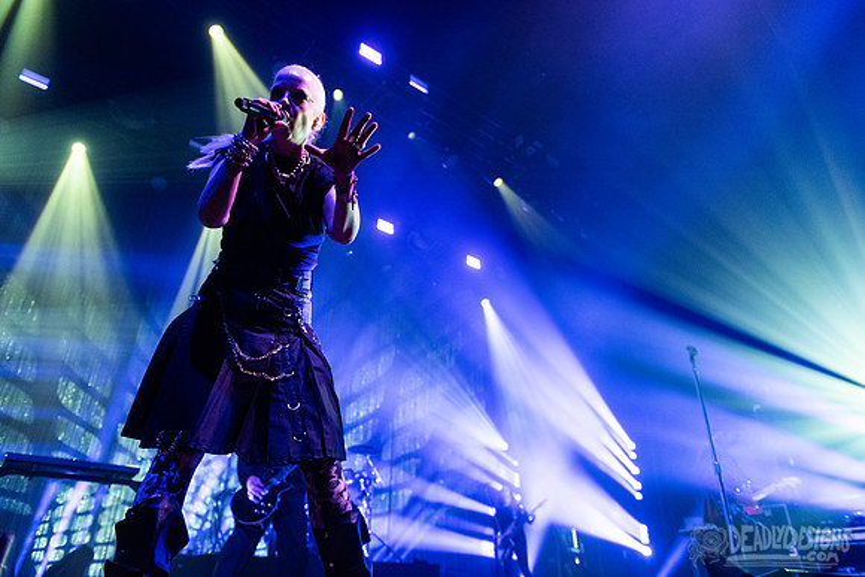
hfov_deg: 73.7
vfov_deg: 53.2
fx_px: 577
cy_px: 288
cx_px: 432
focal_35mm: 24
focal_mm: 24
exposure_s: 1/320
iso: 2500
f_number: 3.2
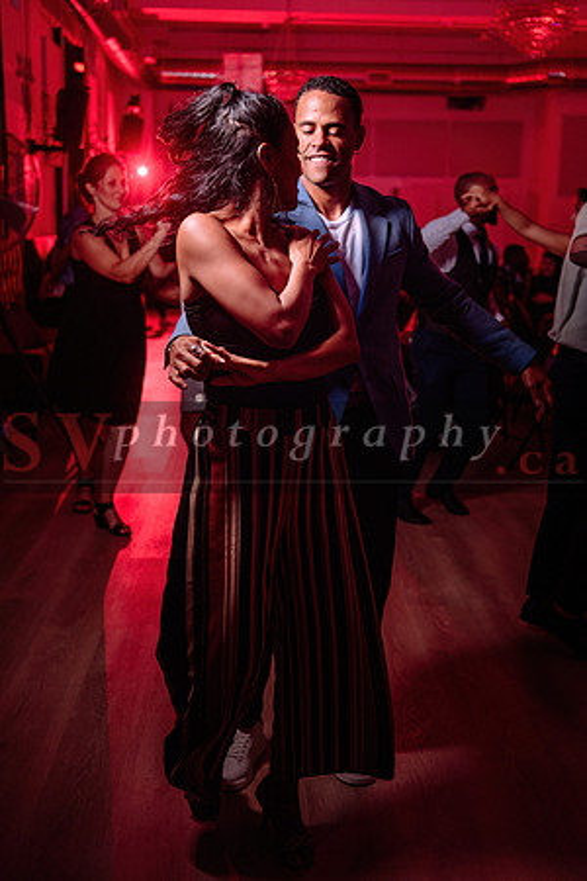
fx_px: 1101
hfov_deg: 29.9
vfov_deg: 43.6
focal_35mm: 45
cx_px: 294
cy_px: 440
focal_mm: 45
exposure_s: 1/100
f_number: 2.8
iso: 500
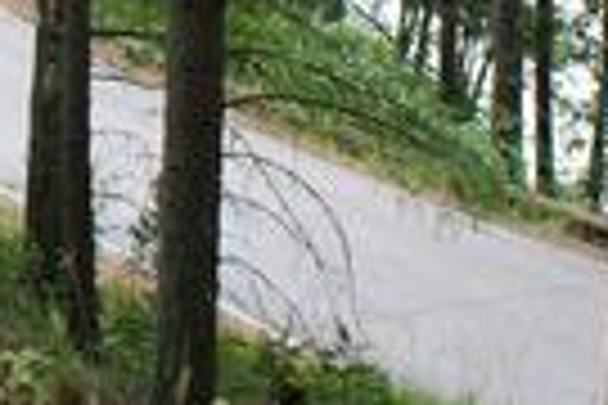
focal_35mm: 120
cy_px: -117
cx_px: -257
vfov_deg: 11.1
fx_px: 2027
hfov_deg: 15.9
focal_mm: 18
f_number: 6.3
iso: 100
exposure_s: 1/60
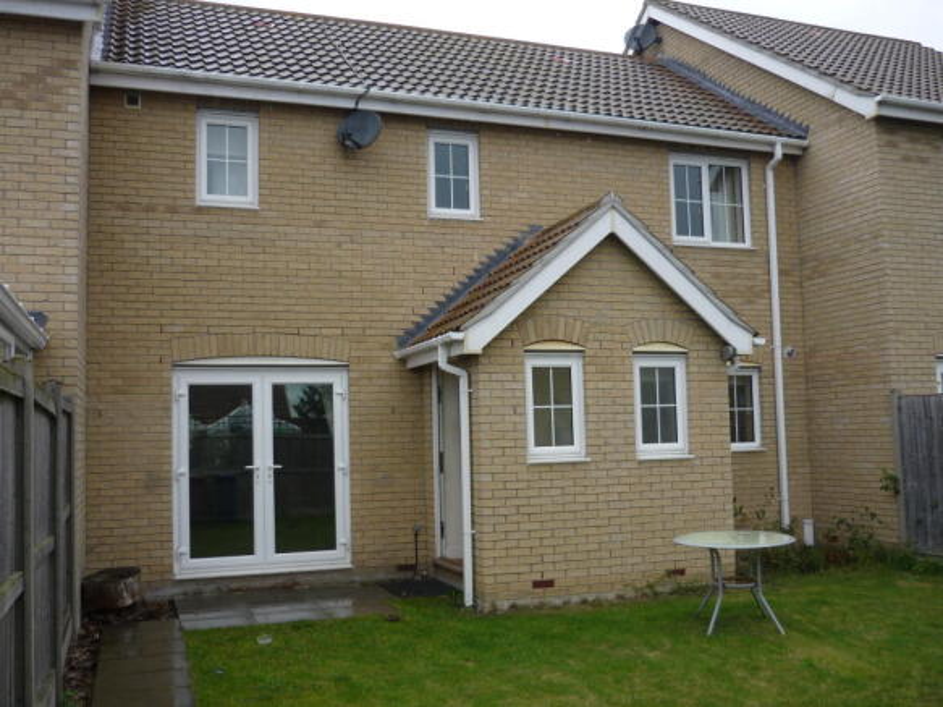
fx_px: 899
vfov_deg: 42.9
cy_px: 354
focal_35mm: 33
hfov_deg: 55.4
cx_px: 472
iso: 100
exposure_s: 1/640
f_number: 2.8
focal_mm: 5.5
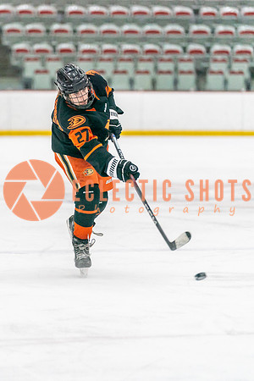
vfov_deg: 8.8
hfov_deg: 5.8
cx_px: 57
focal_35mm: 235
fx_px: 2485
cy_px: 192
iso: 3200
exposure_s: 1/1250
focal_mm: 155
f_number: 2.8
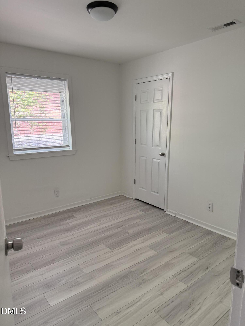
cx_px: 122
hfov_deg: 56.8
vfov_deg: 71.6
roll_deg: +0.3
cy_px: 163
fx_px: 226
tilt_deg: -9.0
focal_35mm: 24
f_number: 1.78
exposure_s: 1/65
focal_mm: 6.76
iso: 200
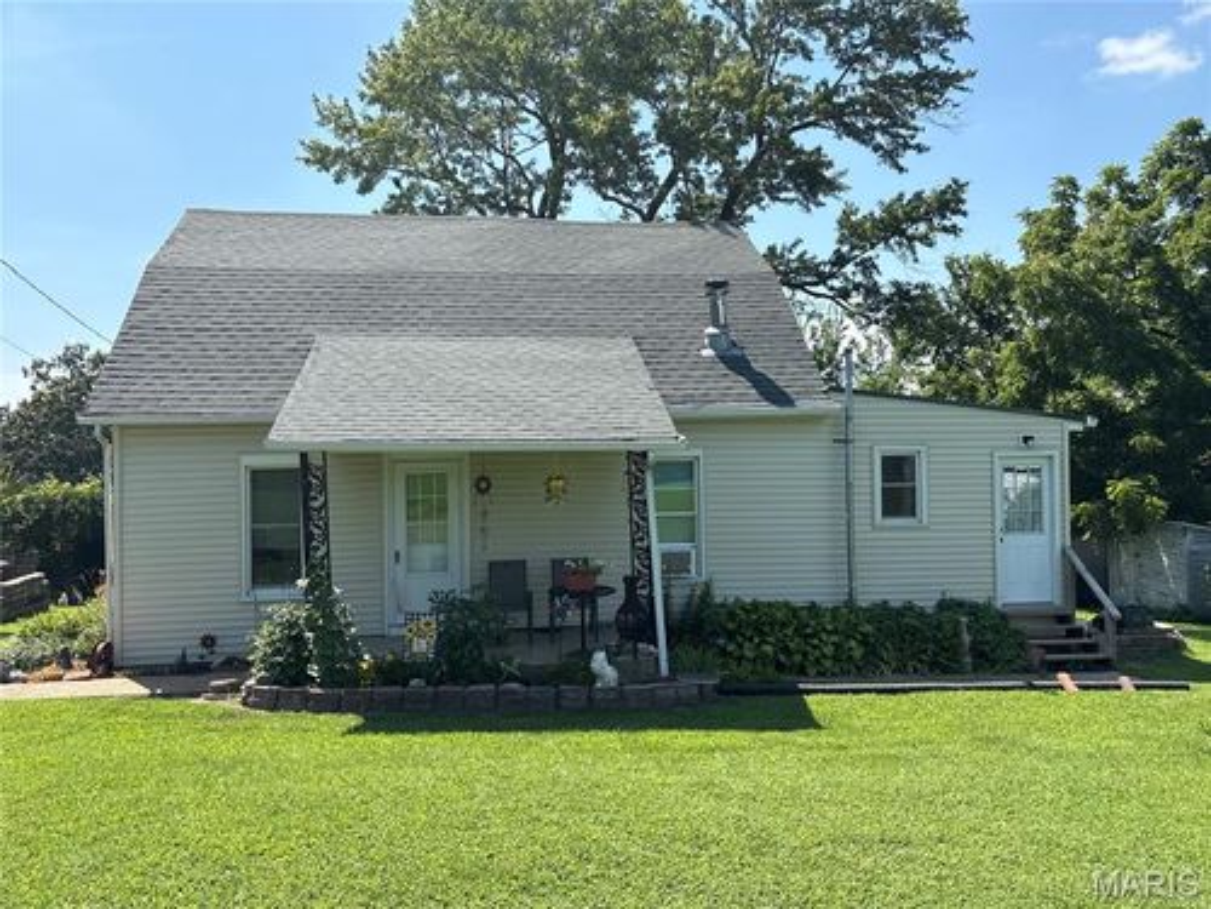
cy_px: 454
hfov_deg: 67.3
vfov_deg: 53.1
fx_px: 910
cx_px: 606
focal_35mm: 26
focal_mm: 5.96
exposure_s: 1/2538
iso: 50
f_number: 1.6
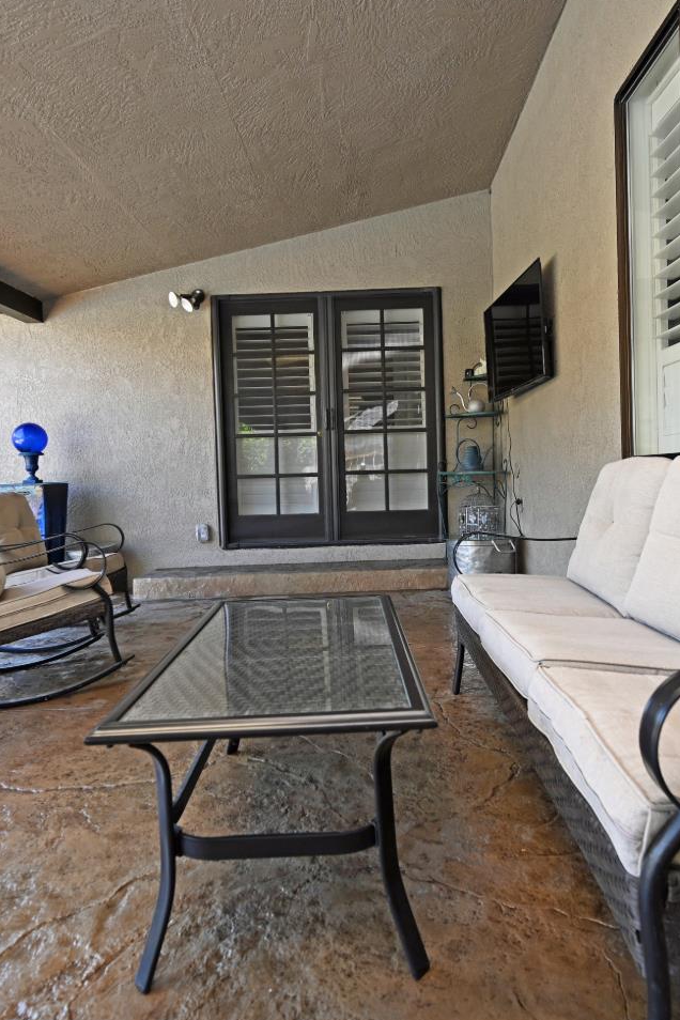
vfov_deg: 78.6
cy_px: 492
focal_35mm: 22
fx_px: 623
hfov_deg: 57.2
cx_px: 355
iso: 140
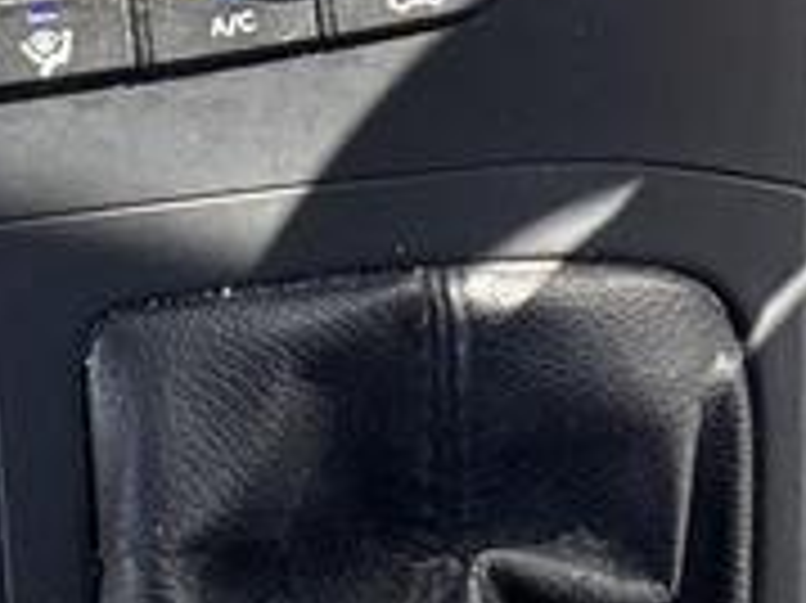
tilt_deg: -27.4
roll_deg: -2.2
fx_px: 1629
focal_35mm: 70
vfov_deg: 16.4
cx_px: 248
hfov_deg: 27.6
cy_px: -576
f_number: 2.2
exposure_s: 1/201
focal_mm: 2.22
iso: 50
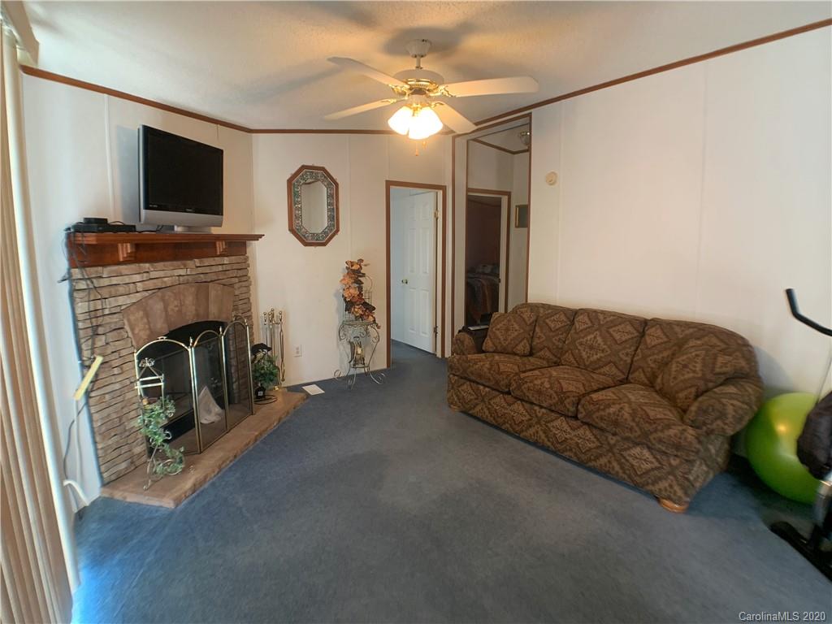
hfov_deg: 67.3
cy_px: 312
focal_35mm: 26
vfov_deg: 53.1
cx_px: 416
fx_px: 625
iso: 125
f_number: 1.8
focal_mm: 4.25
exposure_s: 1/60
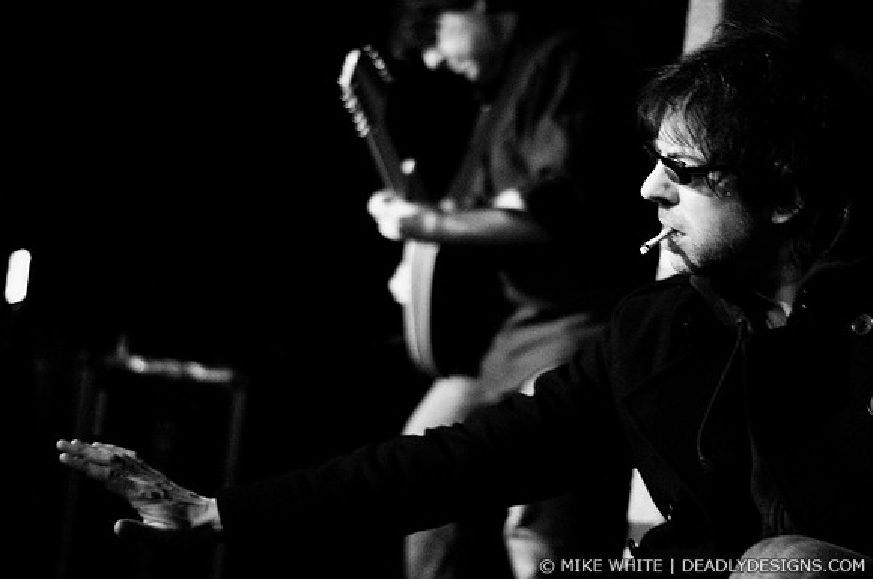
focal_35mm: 75
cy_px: 290
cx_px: 436
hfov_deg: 27.0
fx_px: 1816
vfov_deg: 18.1
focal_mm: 50
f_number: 1.8
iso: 1600
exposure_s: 1/50
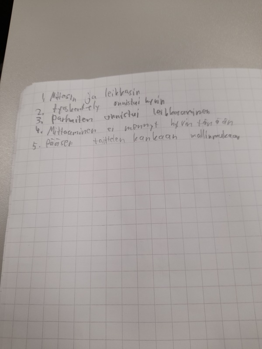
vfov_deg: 69.4
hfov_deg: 54.9
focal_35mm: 25
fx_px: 252
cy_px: 174
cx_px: 131
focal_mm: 4.6
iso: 32
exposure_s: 1/50
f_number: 2
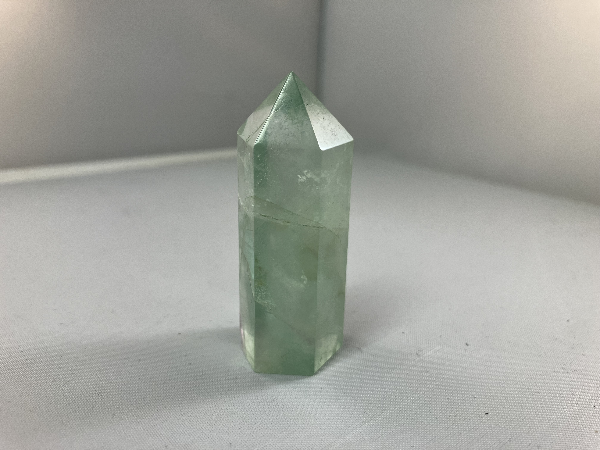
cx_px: 300
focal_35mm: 28
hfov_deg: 63.4
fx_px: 485
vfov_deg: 49.7
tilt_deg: -15.8
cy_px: 225
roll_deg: -2.1
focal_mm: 3.99
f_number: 1.8
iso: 50
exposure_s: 1/100
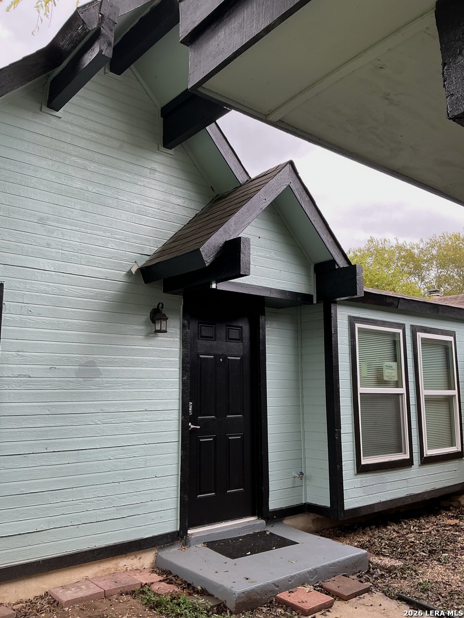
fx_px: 518
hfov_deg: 48.2
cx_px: 232
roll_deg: +0.6
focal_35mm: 29
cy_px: 309
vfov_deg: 61.7
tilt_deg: +6.6
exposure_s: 1/120
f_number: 1.8
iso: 20
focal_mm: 3
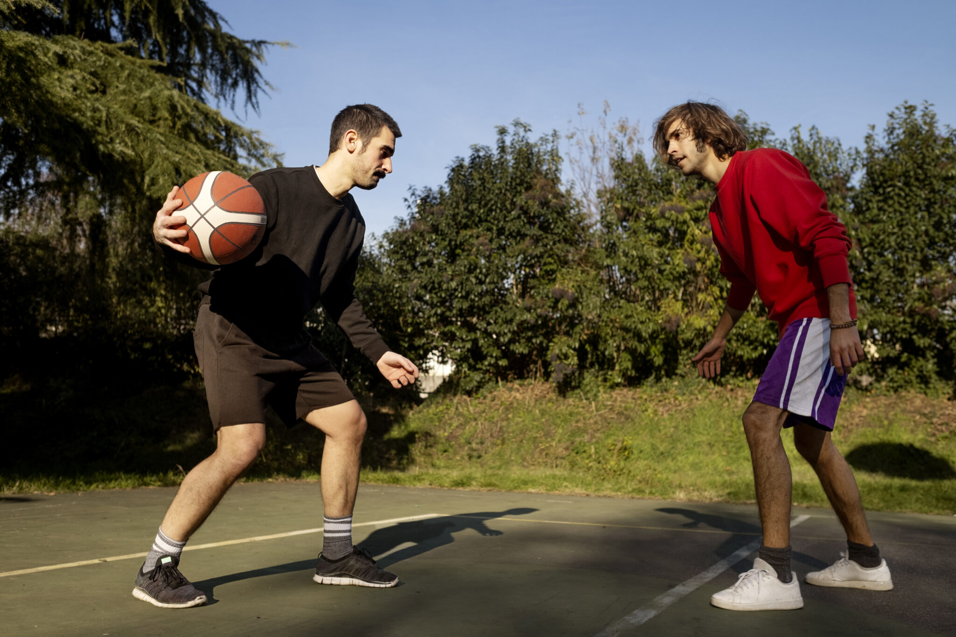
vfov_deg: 37.8
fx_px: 929
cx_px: 478
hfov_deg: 54.4
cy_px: 318
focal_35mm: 35
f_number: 3.2
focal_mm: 23
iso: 320
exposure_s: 1/4000
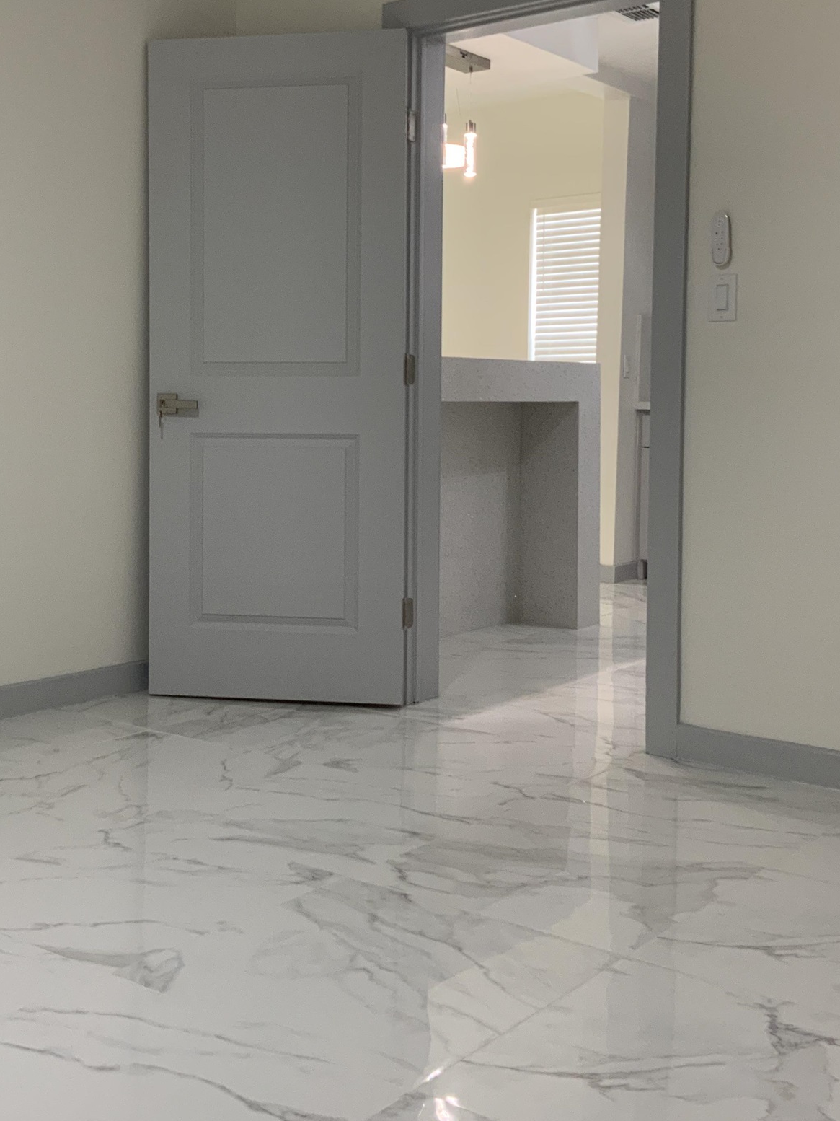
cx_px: 385
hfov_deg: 33.6
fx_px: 1392
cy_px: 470
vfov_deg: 43.7
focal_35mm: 43
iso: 80
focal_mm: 3
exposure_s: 1/60
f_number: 1.8
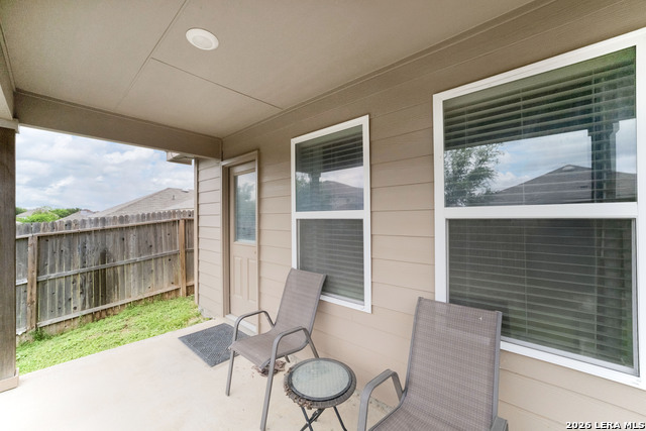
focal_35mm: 14
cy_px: 216
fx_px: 251
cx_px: 323
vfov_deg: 81.2
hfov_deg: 104.2
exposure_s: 1/1000
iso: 500
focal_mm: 9
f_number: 7.1
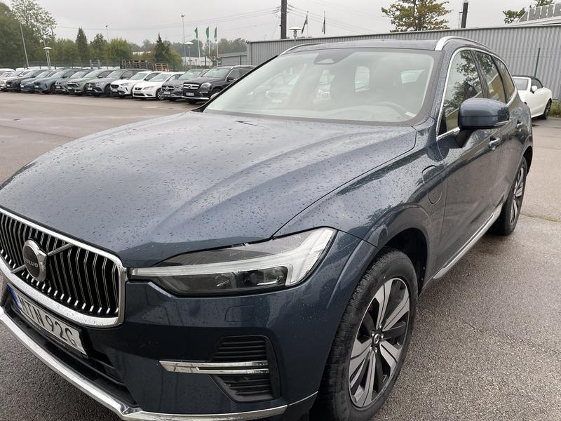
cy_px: 210
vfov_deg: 53.1
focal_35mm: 26
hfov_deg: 67.3
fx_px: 421
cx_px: 280
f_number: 1.6
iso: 32
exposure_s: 1/144
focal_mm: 4.2
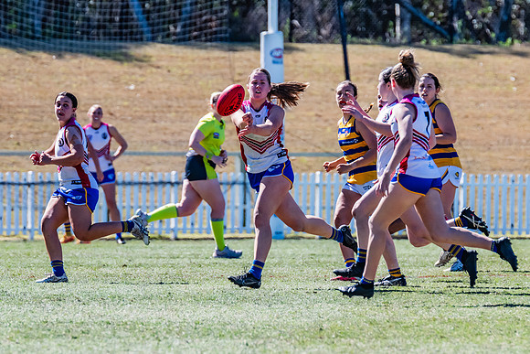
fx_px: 9093
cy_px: 172
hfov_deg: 3.3
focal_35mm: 618
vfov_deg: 2.2
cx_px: 239
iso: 800
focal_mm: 420
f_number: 8
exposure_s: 1/1600
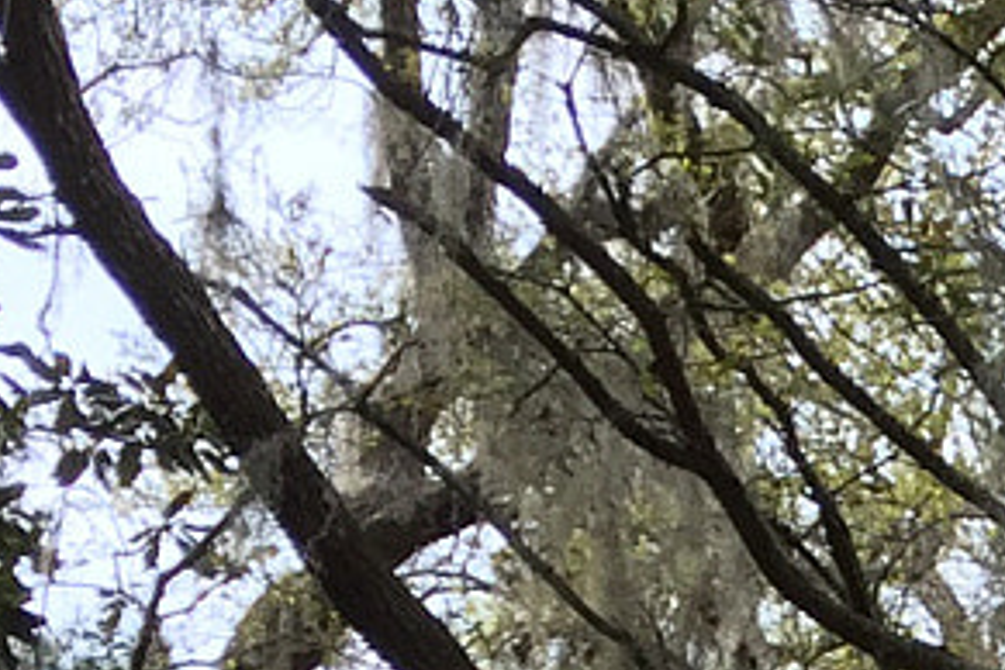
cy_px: 1748
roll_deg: -2.1
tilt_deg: +5.0
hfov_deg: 11.2
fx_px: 4634
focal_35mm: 166
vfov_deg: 7.6
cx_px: 2020
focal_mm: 4.15
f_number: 2.2
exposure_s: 1/384
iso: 32
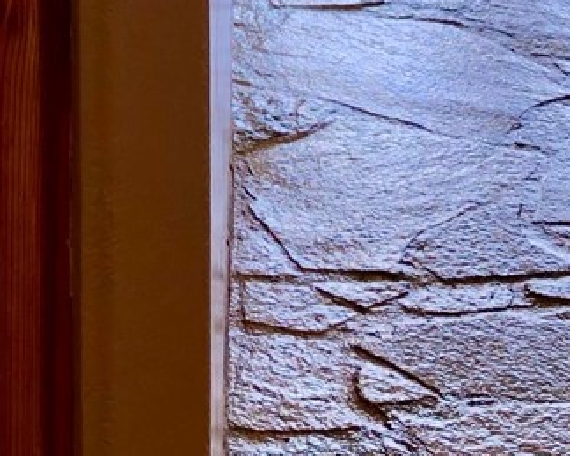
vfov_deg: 10.5
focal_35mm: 135
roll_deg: +2.2
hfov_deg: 14.1
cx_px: 5
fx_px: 2277
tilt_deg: -7.0
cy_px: -443
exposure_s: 1/120
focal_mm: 4
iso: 50
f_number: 1.8
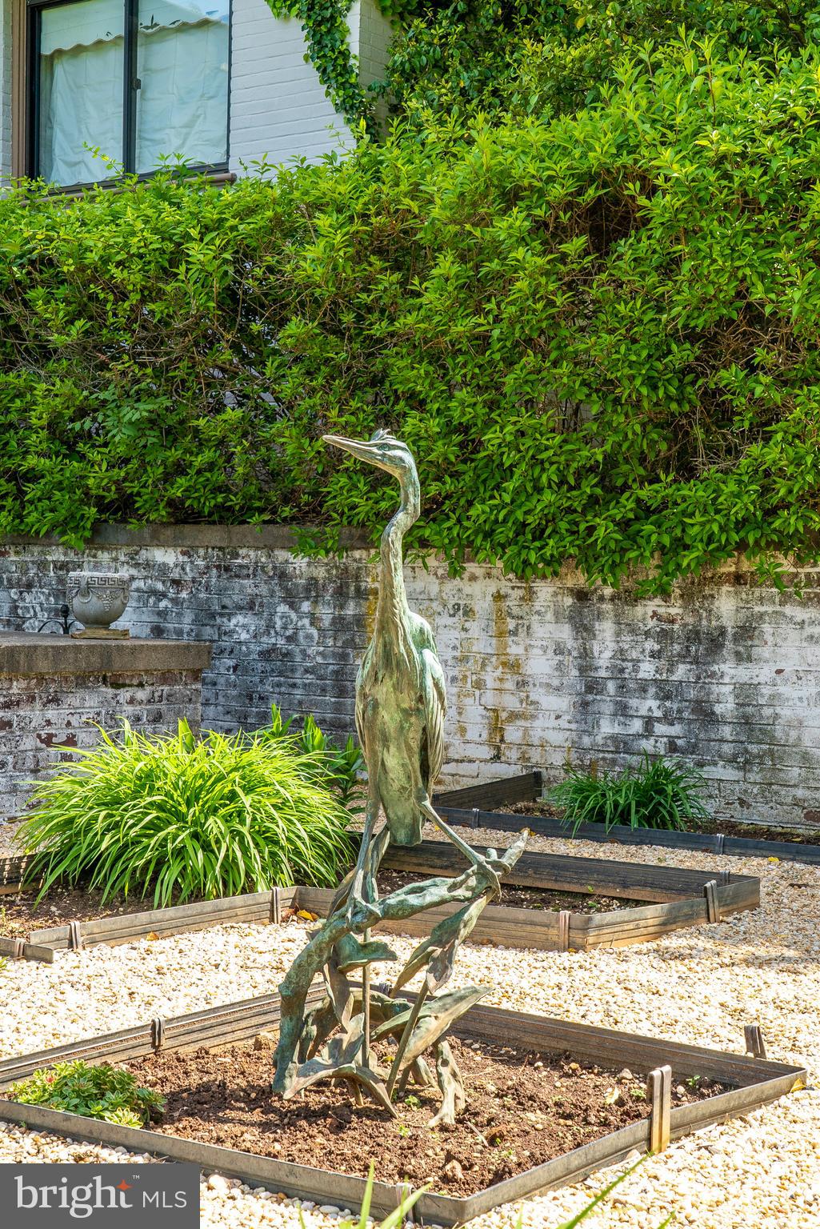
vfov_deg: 36.2
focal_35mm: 55
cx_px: 410
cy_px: 614
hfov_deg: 24.6
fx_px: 1878
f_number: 14
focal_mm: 55
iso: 640
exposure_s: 1/160
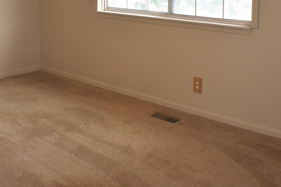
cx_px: 77
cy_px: 15
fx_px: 546
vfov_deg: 19.1
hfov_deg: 28.5
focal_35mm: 70
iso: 800
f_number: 5
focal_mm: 24
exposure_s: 1/100
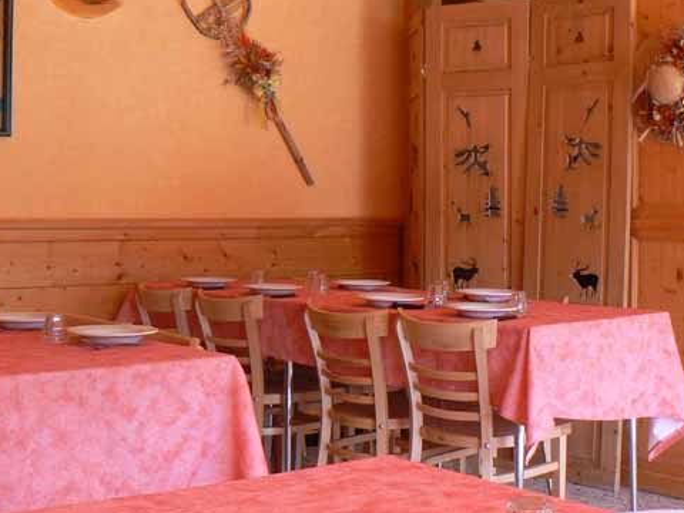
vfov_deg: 24.4
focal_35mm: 60
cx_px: 284
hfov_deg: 32.1
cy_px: 217
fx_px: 1186
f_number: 4
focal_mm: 6
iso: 80
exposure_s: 1/50
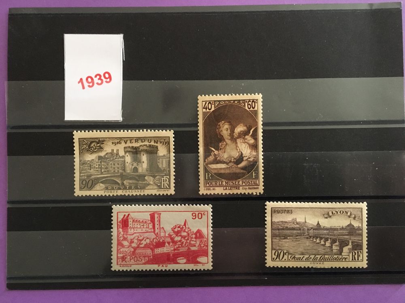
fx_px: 339
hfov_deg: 61.7
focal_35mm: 29
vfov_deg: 48.2
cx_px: 202
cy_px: 152
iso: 250
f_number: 2.2
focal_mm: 4.15
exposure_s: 1/17
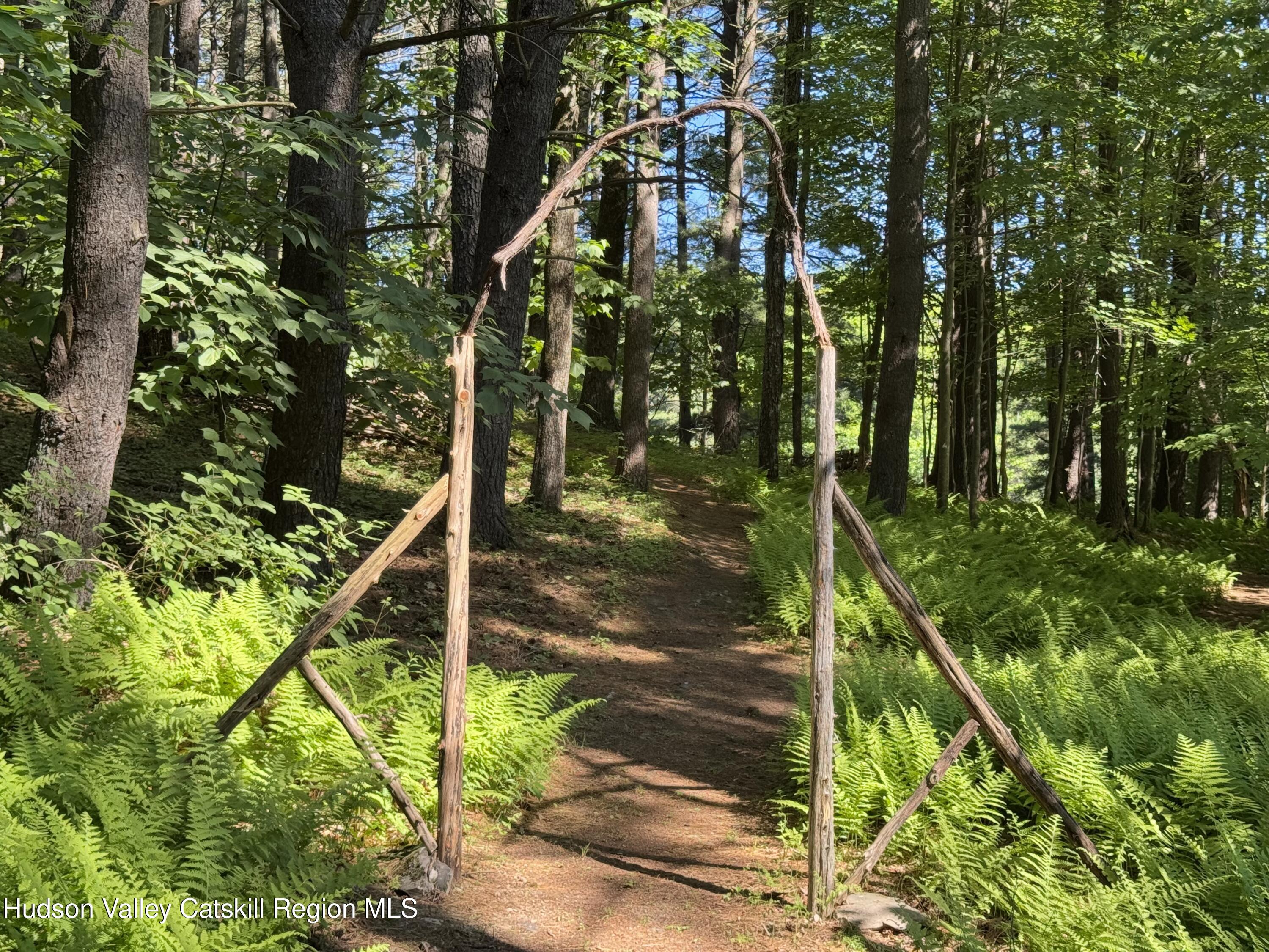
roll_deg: +0.0
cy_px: 476
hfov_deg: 39.7
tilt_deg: +0.2
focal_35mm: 48
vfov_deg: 30.3
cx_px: 634
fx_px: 1760
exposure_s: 1/307
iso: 64
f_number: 1.78
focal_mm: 6.76
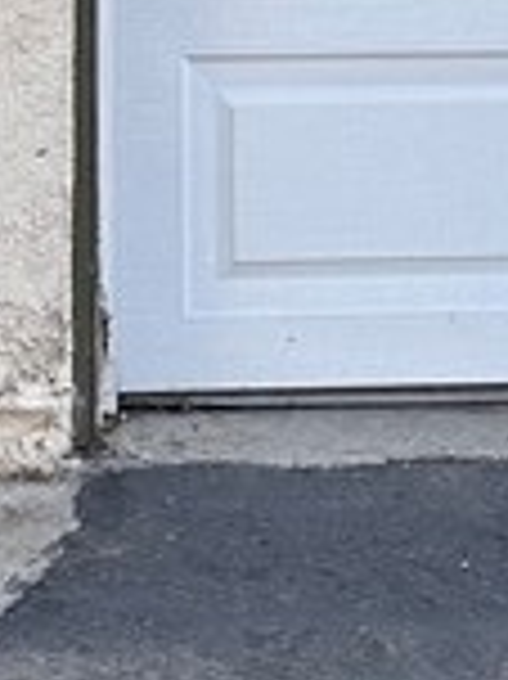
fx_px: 3194
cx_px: 198
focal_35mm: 163
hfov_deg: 9.1
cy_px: -973
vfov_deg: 10.4
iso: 80
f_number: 1.78
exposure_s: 1/1198
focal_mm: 6.86
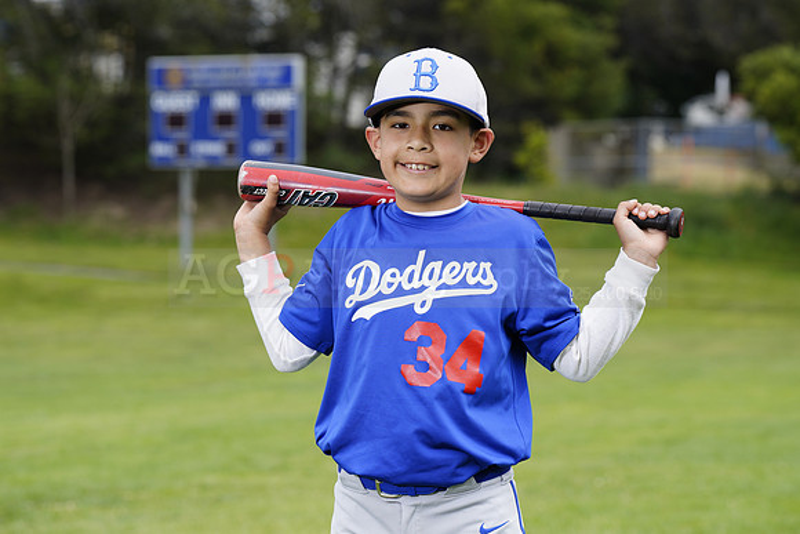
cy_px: 267
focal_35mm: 141
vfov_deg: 9.7
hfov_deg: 14.5
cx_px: 400
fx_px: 3134
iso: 100
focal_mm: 141
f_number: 6.3
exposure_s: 1/250
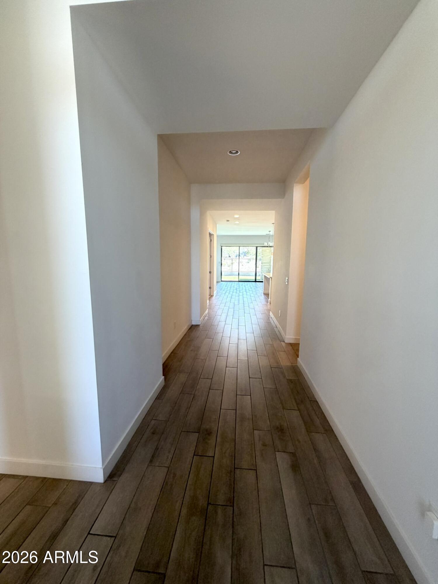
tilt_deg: -7.2
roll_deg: -0.2
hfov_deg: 85.7
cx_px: 219
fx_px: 236
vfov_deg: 102.1
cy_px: 292
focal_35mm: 14
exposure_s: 1/60
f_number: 2.2
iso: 200
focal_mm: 2.22
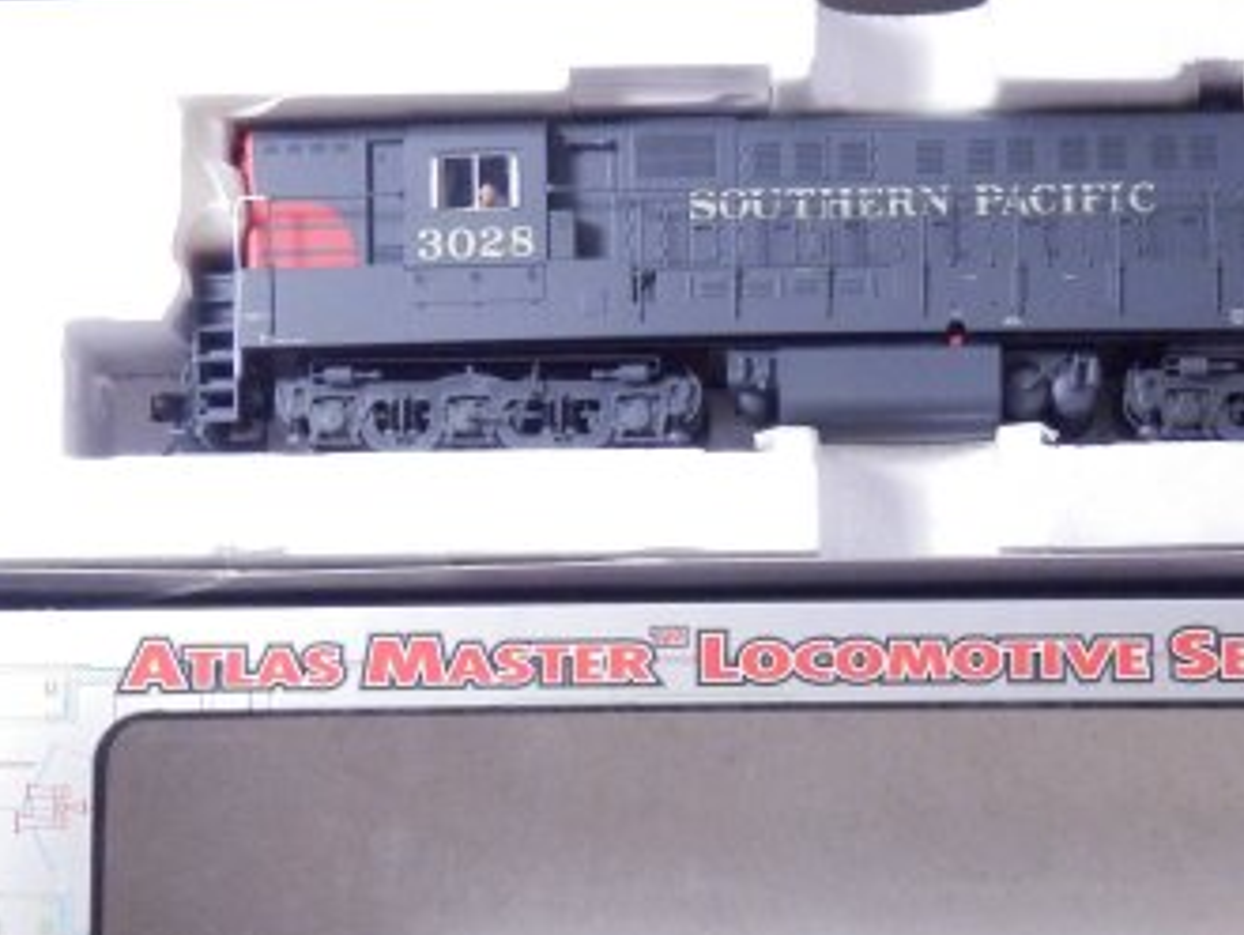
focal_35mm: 120
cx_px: 901
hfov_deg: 16.3
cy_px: 513
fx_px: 4316
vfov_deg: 12.4
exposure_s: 1/160
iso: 1000
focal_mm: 11.9
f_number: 4.4
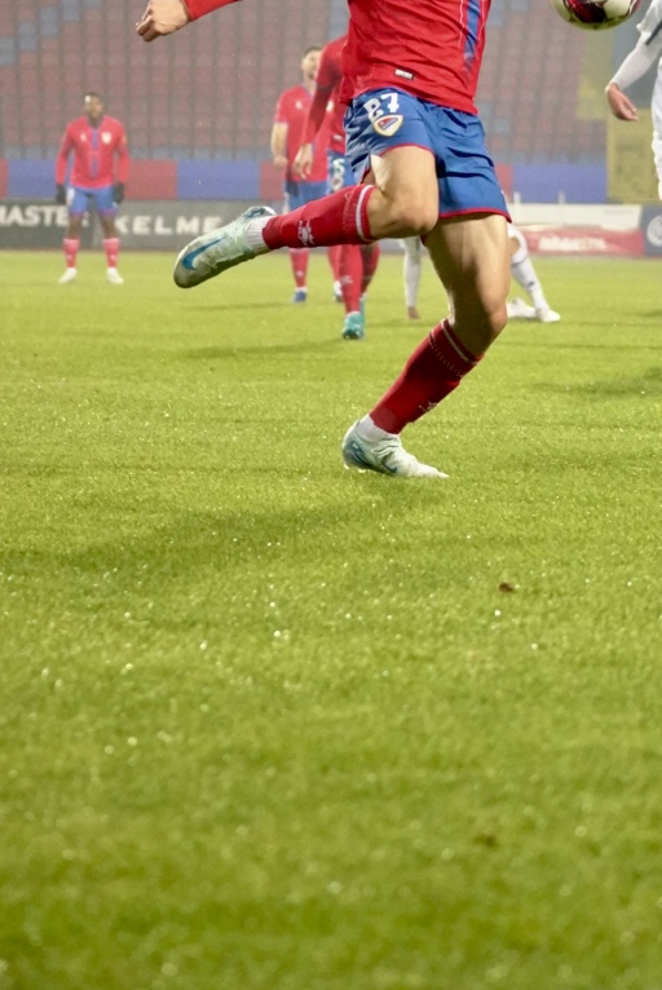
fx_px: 5809
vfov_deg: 9.7
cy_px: 4
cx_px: 544
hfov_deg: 6.5
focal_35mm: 211
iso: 10000
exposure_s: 1/1000
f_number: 5
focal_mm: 100
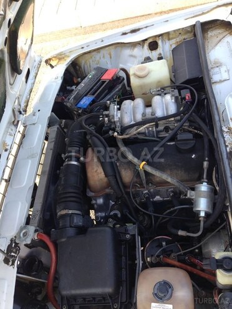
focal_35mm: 33
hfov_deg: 42.9
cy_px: 154
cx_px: 116
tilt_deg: -52.0
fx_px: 295
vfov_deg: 55.4
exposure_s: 1/191
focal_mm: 4.12
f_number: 2.4
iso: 50
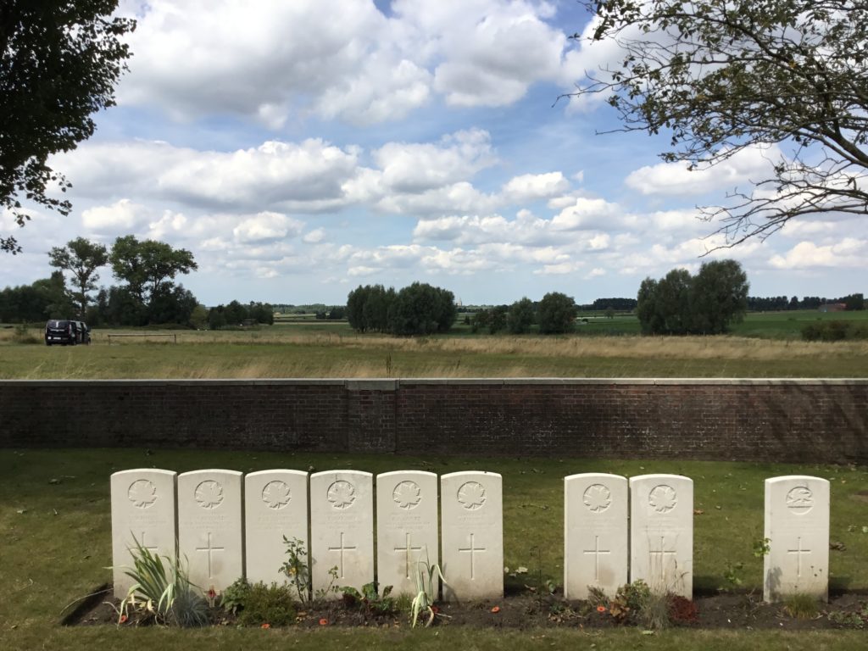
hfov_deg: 58.4
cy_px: 326
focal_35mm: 31
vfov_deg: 45.4
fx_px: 777
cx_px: 434
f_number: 2.4
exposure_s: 1/1431
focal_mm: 3.3
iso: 25
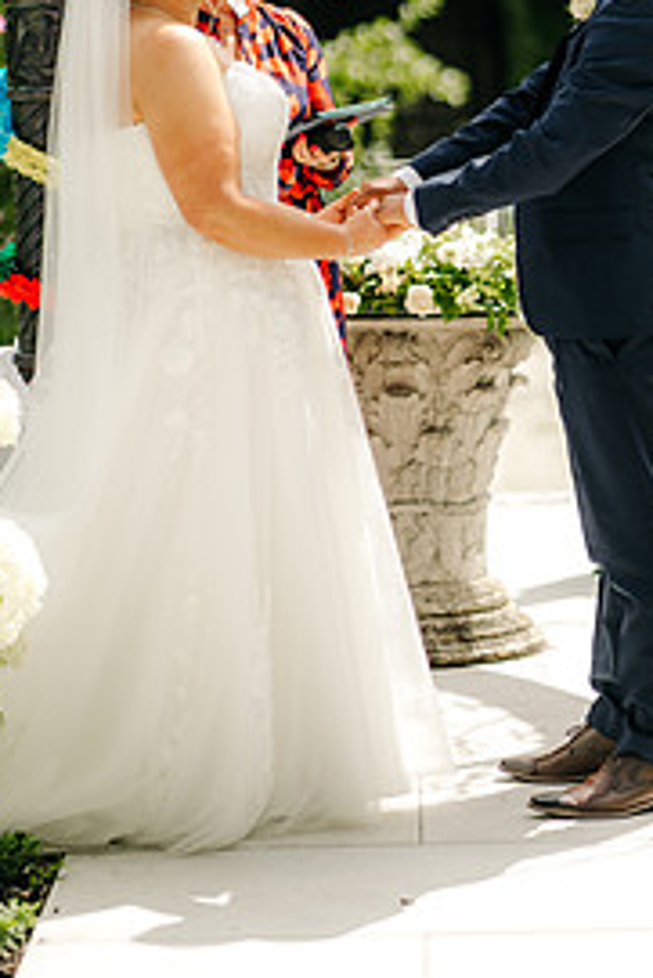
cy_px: 198
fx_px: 3831
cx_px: 411
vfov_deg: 14.5
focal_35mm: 141
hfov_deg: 9.7
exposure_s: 1/2500
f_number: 2
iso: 100
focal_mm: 85
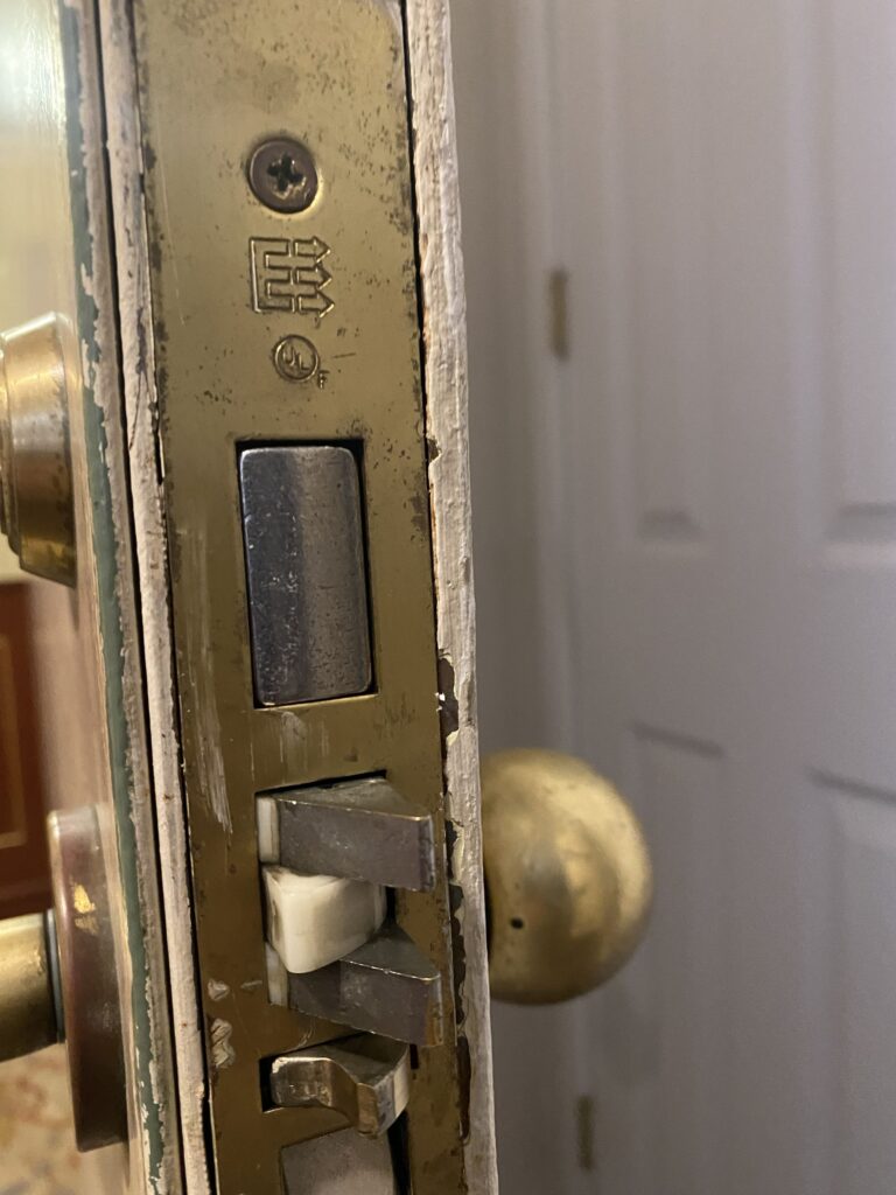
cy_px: 598
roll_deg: +2.6
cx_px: 448
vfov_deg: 67.3
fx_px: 897
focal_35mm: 26
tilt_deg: -5.2
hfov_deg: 53.1
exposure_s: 1/30
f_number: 1.8
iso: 640
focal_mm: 4.25
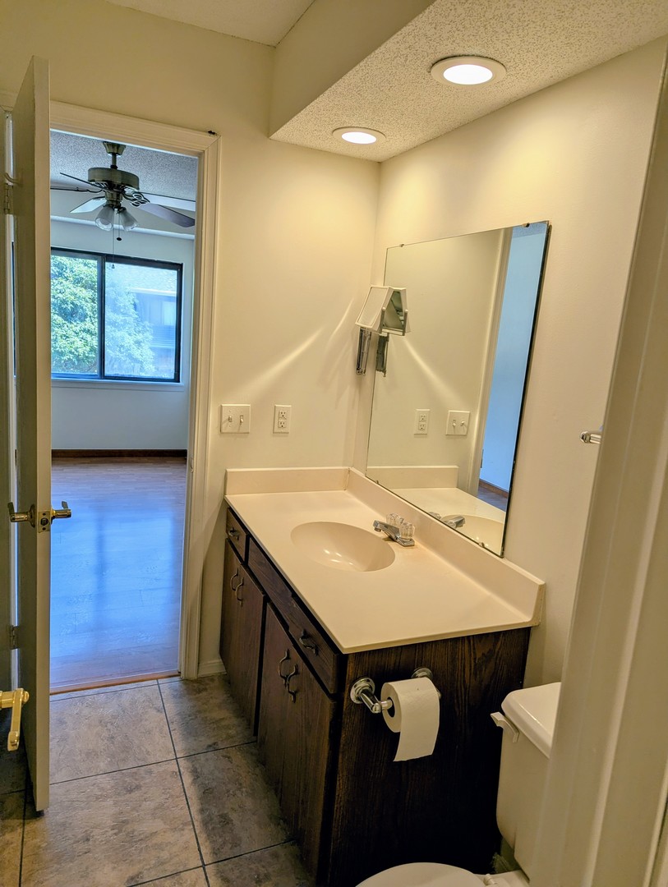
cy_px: 444
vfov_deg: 71.5
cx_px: 334
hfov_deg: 56.9
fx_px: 616
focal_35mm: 24
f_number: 1.85
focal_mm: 6.81
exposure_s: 1/120
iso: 28
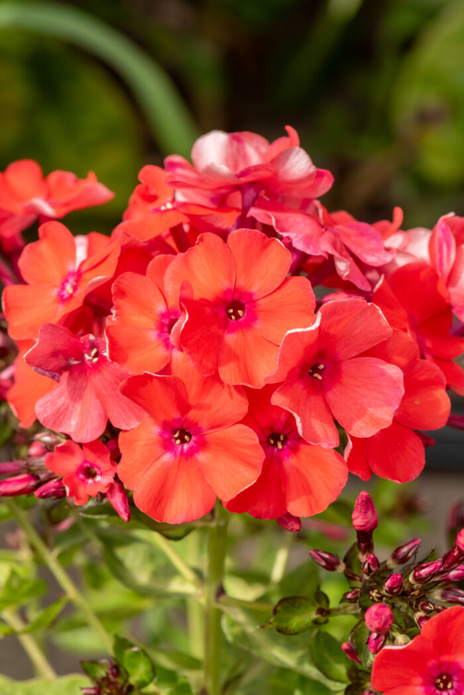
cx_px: 232
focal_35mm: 105
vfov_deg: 19.5
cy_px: 348
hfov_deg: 13.0
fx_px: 2029
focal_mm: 105
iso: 800
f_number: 16
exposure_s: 1/250
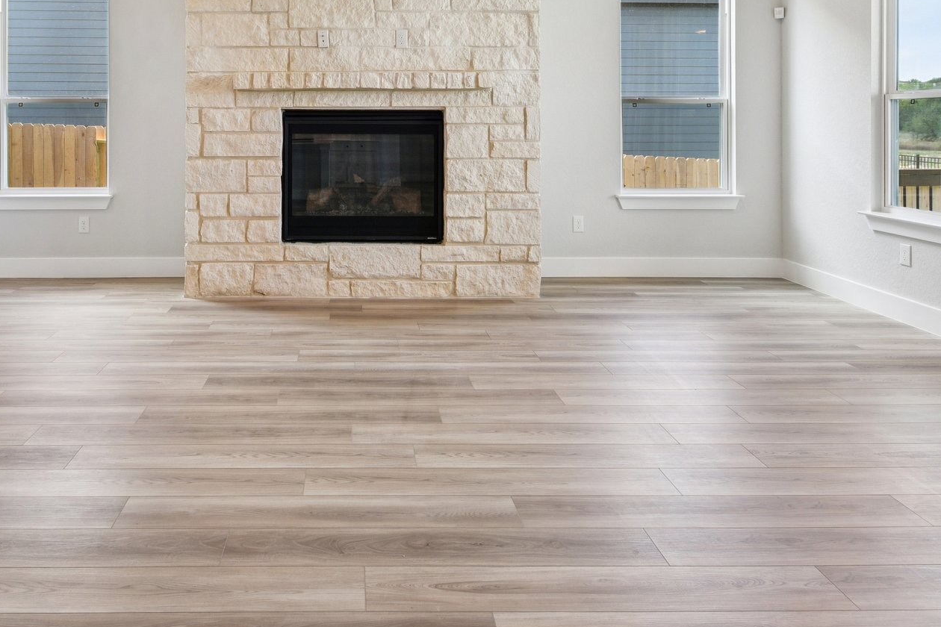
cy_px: 131
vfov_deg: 47.1
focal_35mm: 26
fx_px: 680
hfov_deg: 68.7
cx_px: 377
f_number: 8
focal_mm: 16
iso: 400
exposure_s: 1/30
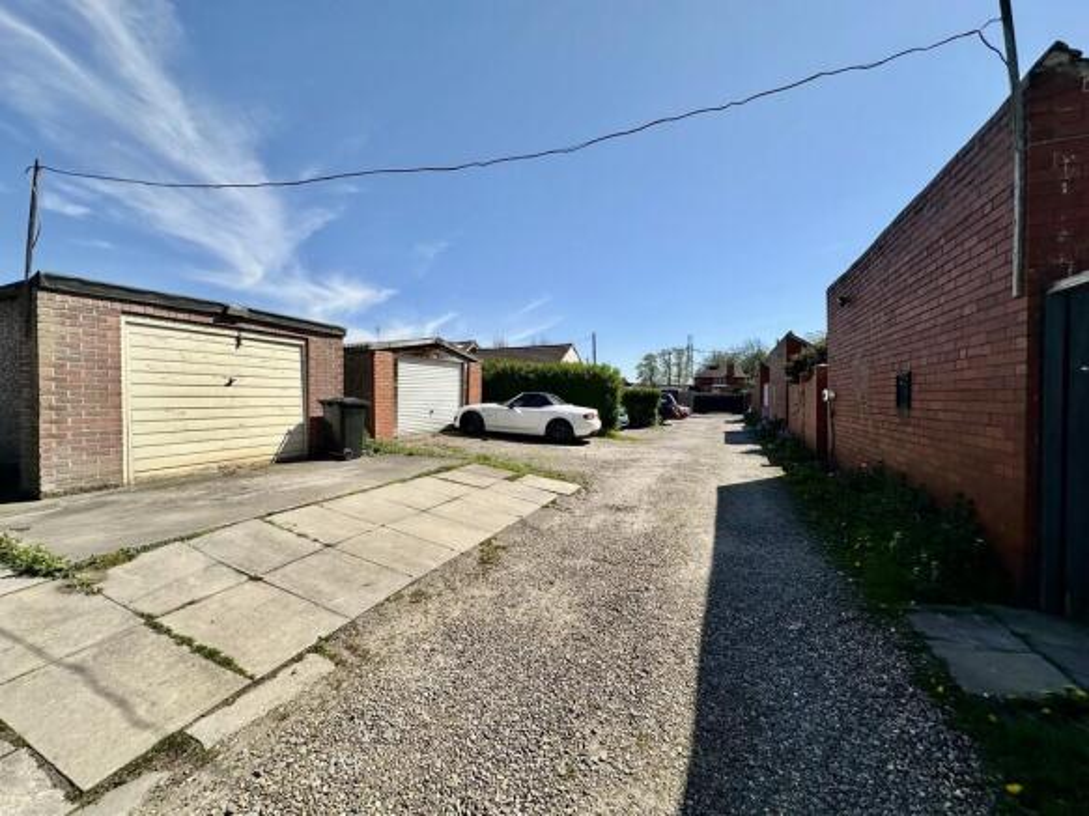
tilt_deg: -1.5
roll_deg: +0.2
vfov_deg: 85.7
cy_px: 408
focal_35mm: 14
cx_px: 544
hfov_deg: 102.1
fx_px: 440
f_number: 2.2
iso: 40
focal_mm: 2.22
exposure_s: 1/2681
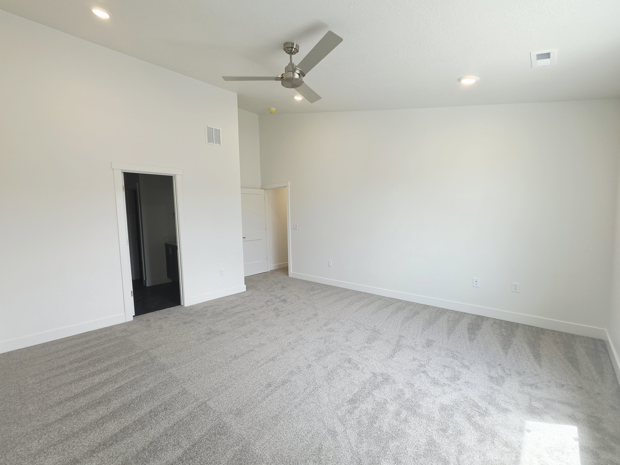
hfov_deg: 102.0
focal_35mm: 14
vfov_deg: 85.7
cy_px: 240
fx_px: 251
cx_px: 294
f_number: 1.9
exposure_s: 1/120
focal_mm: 2.2
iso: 40
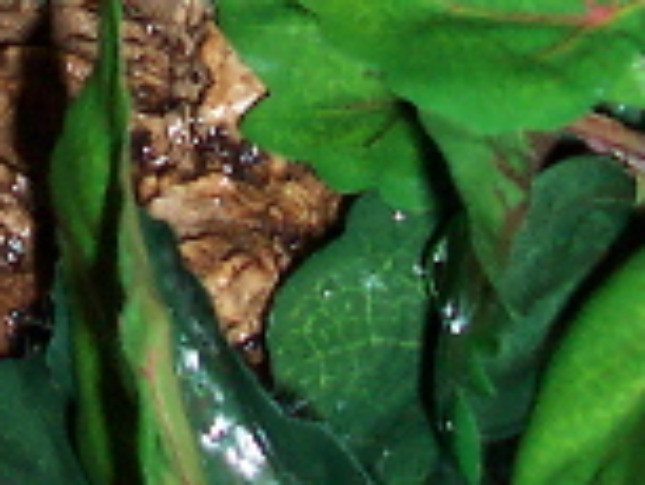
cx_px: 38
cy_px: -287
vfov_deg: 9.0
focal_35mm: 161
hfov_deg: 12.2
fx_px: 3002
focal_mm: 5.6
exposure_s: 1/60
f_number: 2.8
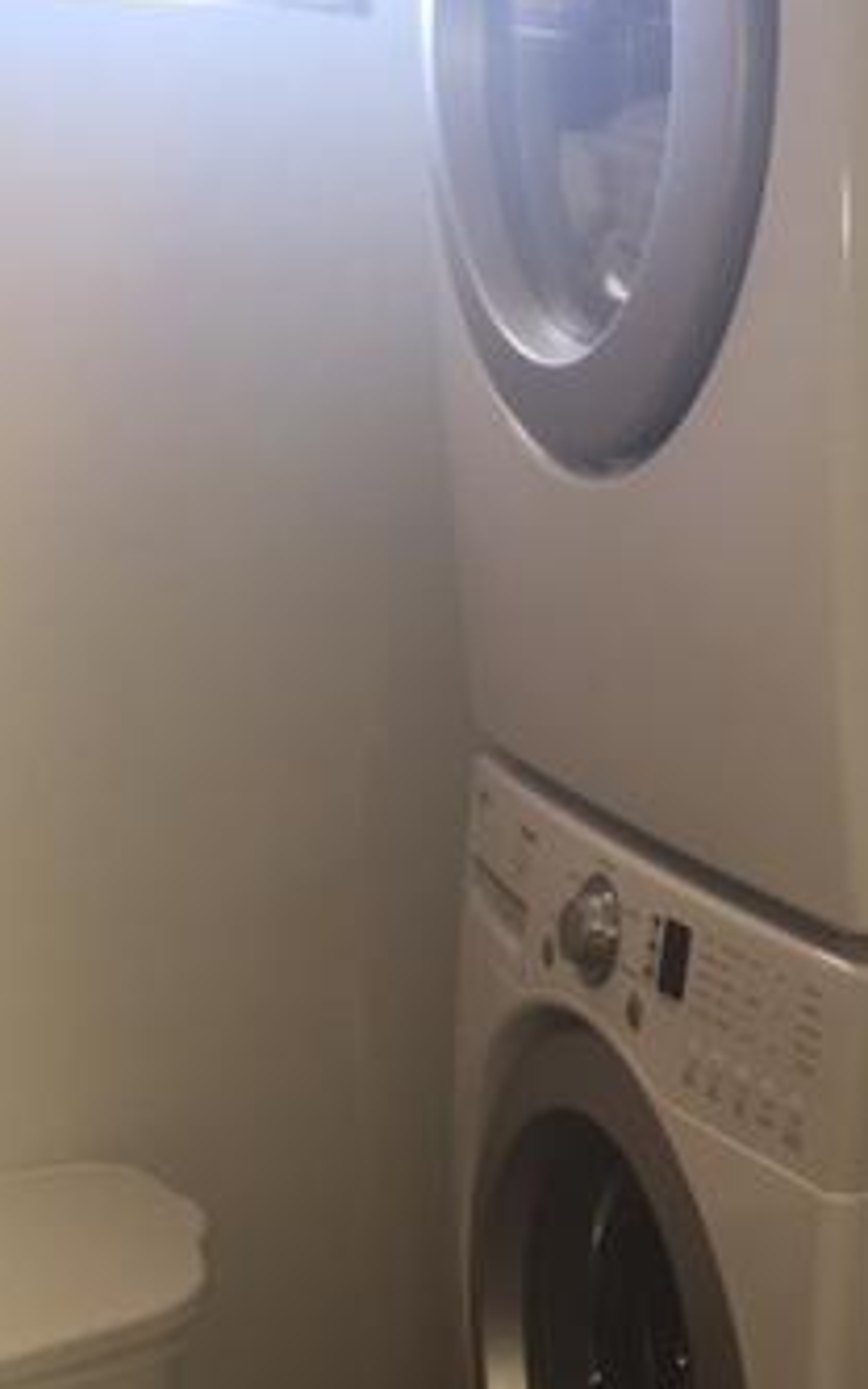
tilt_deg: -13.1
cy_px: 759
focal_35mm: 59
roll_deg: -1.7
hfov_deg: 20.8
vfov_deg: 34.5
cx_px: 989
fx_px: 2234
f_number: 2.2
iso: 40
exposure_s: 1/30
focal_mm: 4.15
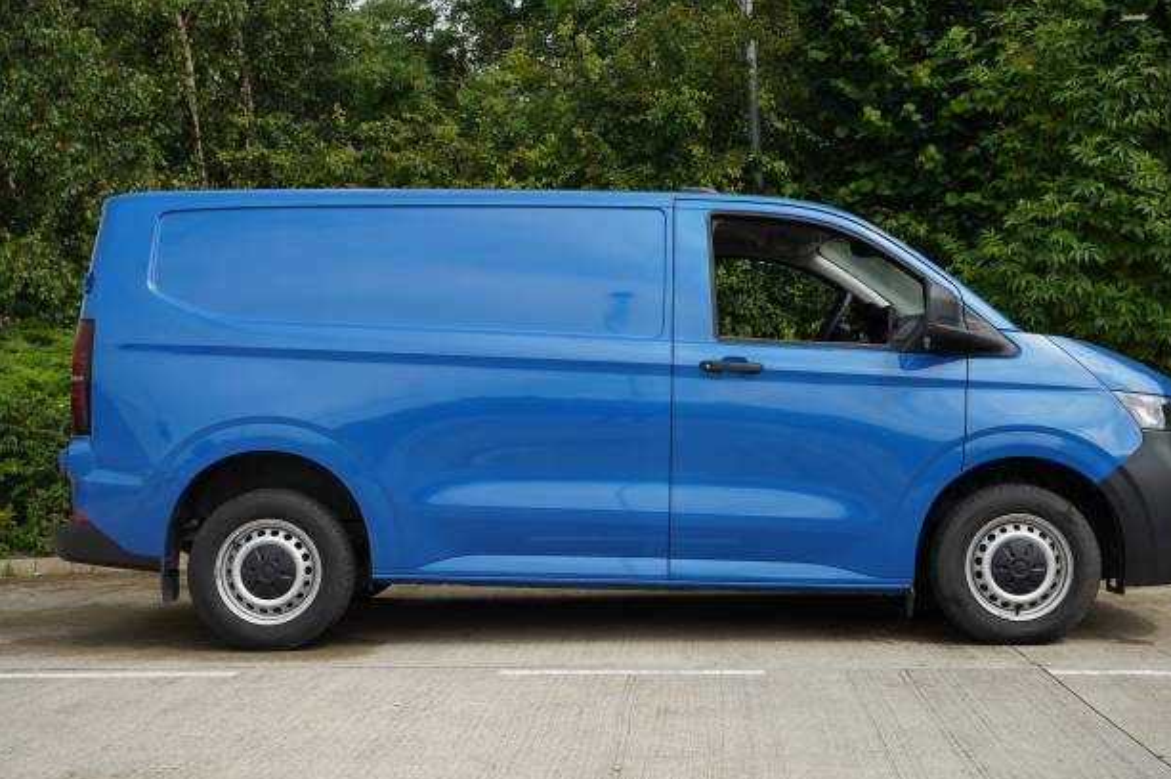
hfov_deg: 41.3
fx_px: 1552
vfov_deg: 28.2
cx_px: 607
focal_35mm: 48
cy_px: 405
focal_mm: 45.7
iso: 100
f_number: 4.5
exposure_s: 1/250
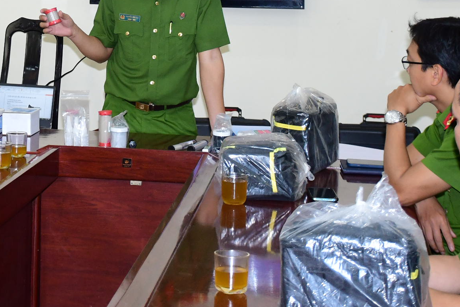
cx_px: 87
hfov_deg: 18.7
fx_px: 1380
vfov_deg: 12.5
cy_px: 1
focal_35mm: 108
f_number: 4.5
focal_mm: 30
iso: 1250
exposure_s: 1/200
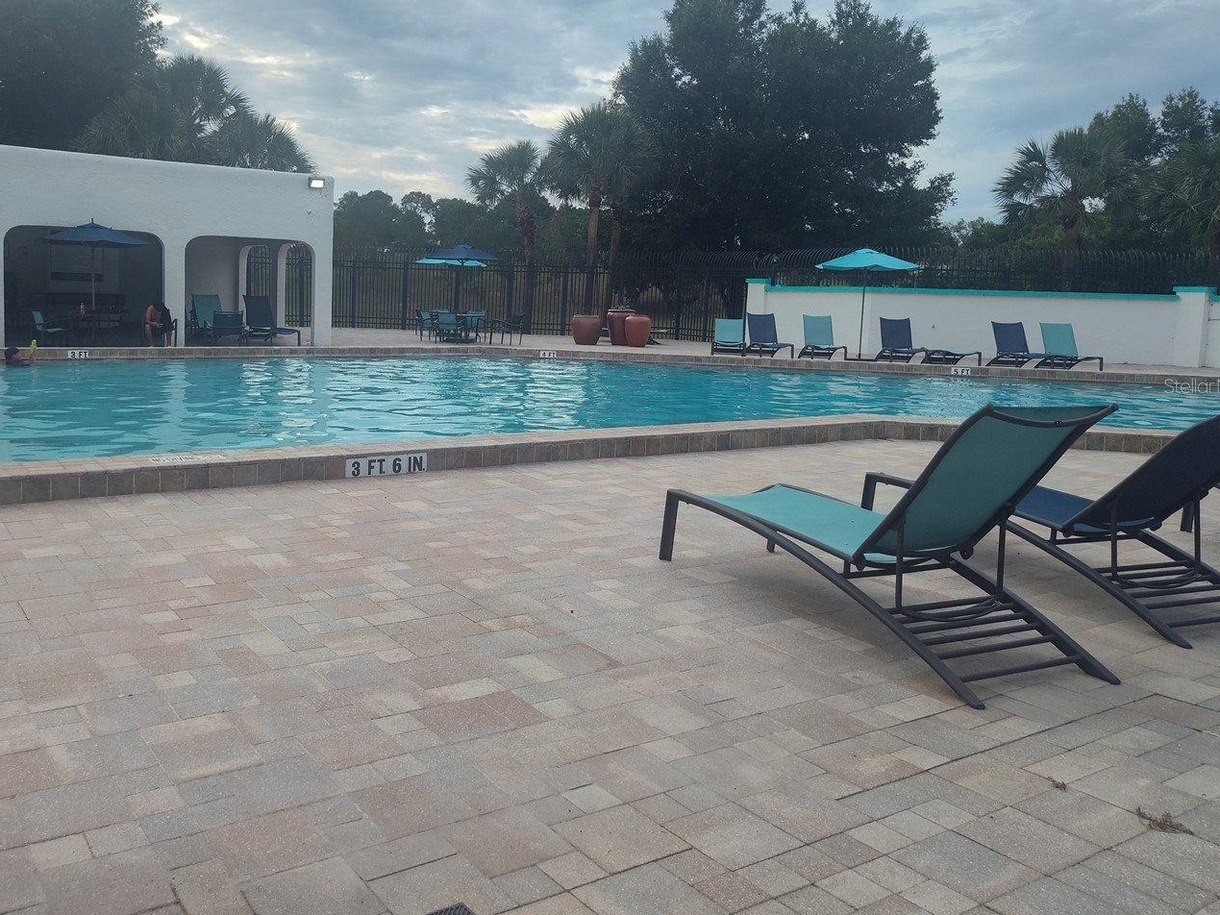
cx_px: 486
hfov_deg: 61.1
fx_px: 1022
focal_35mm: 29
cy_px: 385
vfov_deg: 48.1
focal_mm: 5.56
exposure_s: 1/926
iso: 100
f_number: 1.8
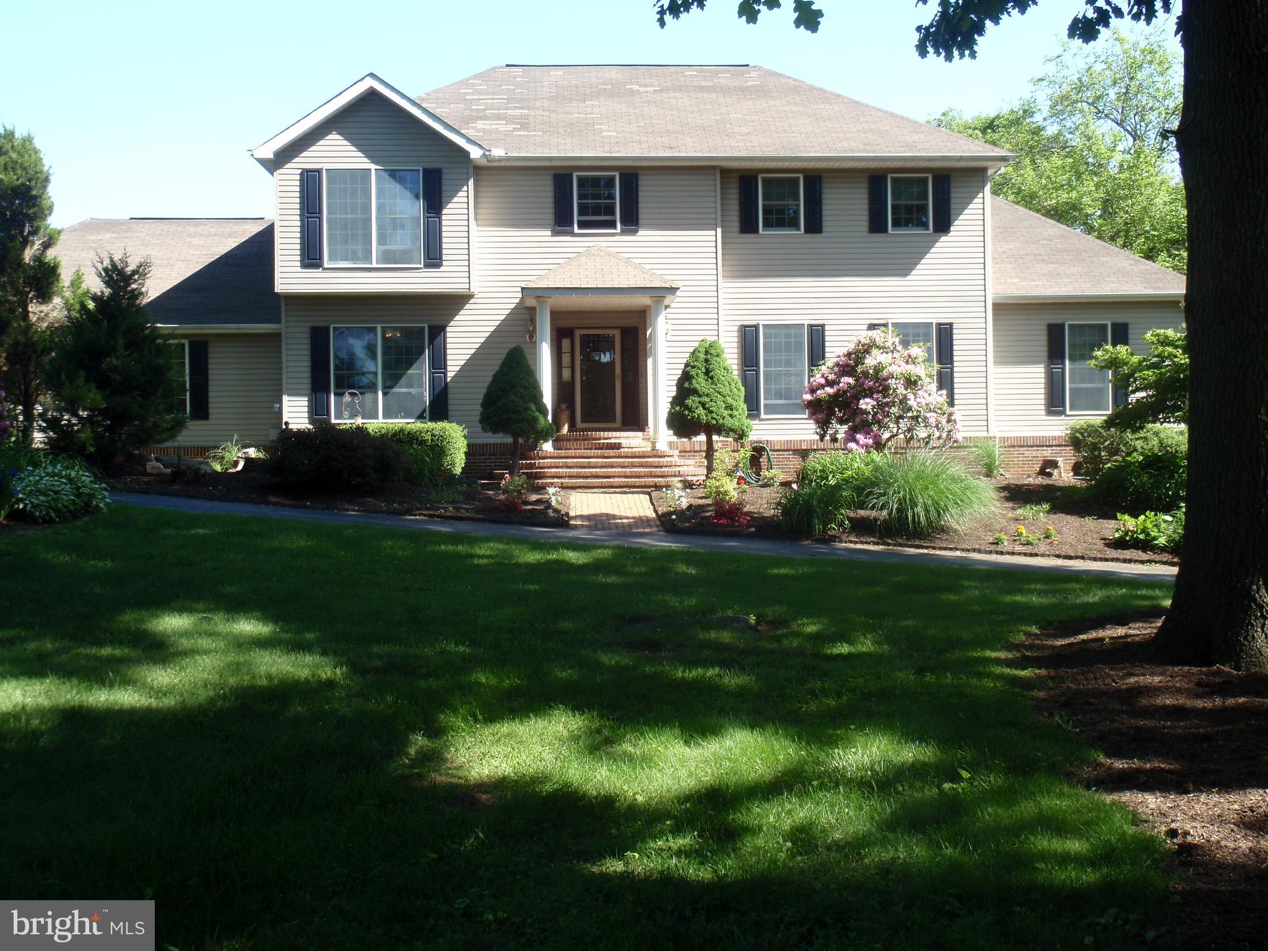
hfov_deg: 46.8
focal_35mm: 40
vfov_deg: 36.0
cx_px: 634
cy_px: 476
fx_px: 1465
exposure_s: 1/125
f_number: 3.9
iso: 64
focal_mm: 7.25
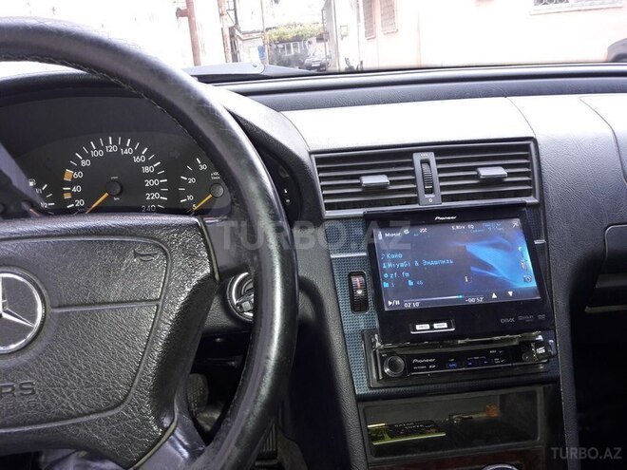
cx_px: 314
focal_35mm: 28
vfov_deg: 49.7
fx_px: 507
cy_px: 235
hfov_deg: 63.4
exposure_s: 1/33
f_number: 1.9
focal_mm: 3.7
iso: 80
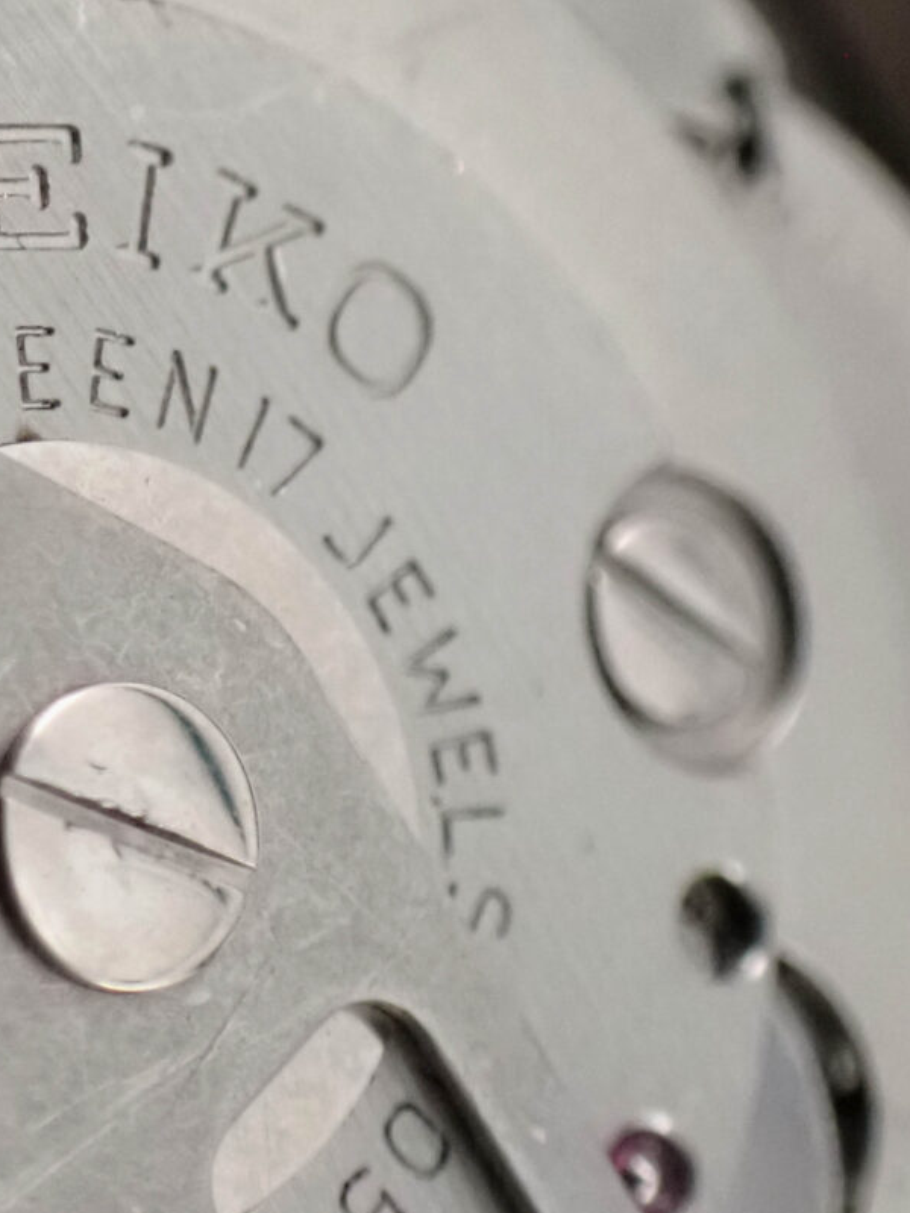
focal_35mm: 176
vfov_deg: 11.2
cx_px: 3
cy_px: 265
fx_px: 6169
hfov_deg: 8.4
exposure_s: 1/80
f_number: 4.5
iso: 1600
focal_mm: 15.66
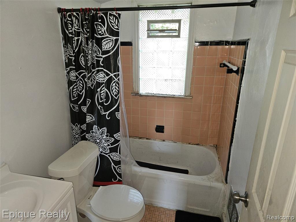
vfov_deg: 58.9
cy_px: 111
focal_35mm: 23
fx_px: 197
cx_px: 148
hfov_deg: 73.9
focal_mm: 5.4
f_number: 1.8
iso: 100
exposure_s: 1/30
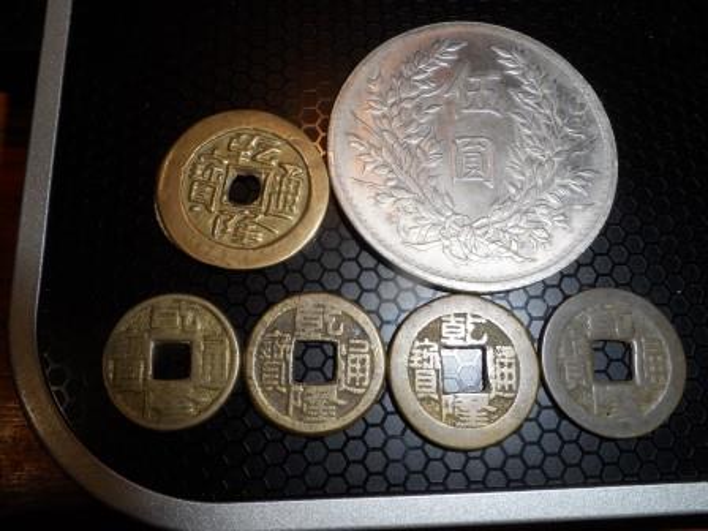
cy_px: 266
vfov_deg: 56.8
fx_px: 491
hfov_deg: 71.6
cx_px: 354
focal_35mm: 24
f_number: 7.2
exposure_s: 1/30
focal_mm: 4
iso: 100
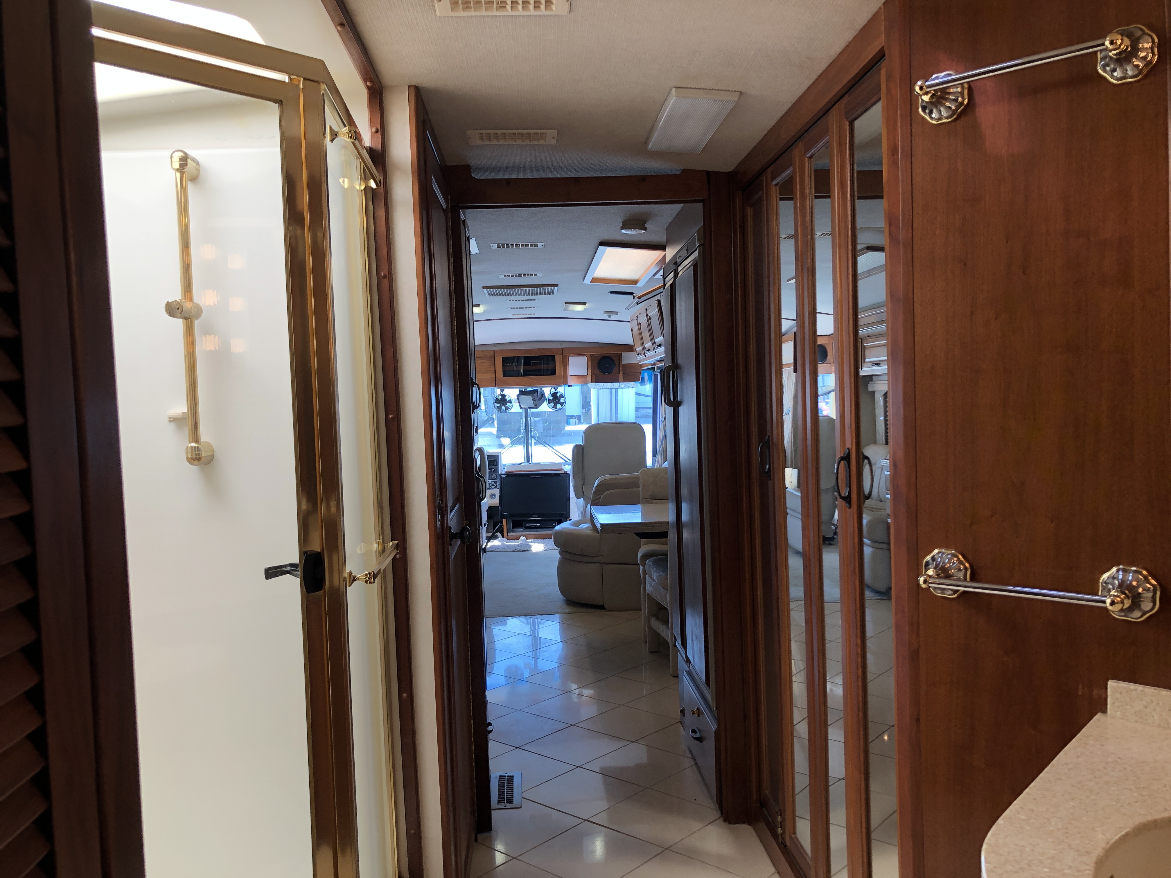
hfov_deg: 63.4
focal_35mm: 28
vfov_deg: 49.7
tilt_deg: -4.8
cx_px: 586
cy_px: 439
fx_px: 947
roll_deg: +2.3
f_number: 1.8
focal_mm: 3.99
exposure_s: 1/120
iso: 64
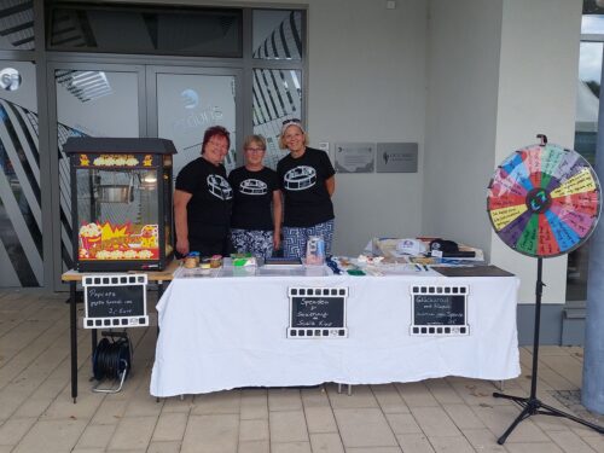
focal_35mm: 25
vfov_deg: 54.9
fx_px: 436
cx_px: 302
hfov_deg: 69.4
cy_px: 226
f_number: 1.8
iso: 40
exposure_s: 1/354
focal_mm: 5.23
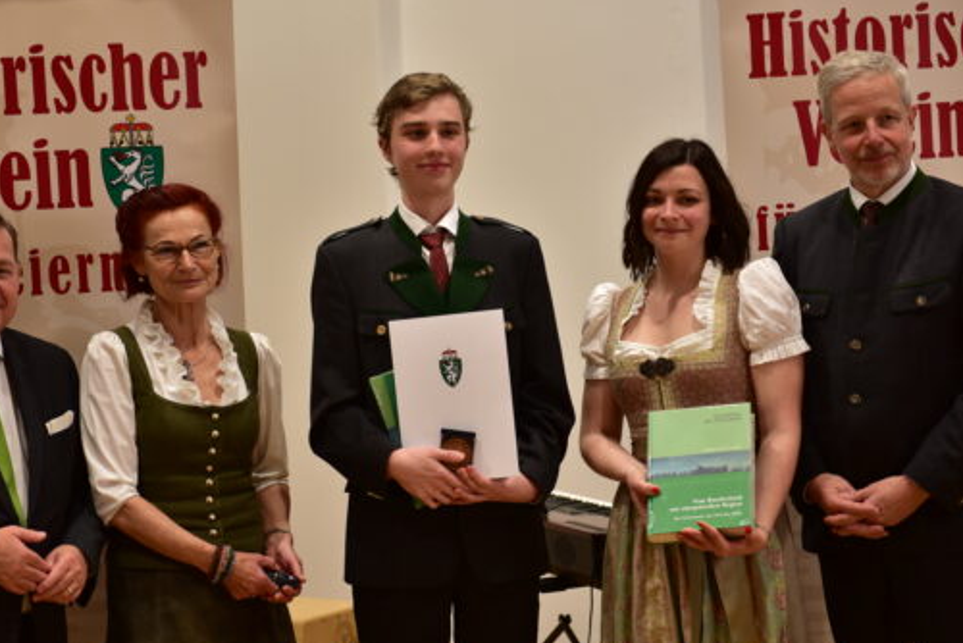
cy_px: 334
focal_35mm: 84
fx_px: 2248
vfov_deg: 16.3
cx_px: 445
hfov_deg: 24.2
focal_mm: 70
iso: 360
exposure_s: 1/80
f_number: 2.8
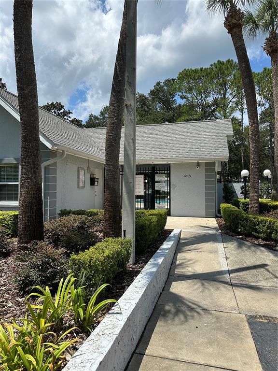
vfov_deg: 71.6
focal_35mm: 24
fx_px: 257
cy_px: 186
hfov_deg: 56.8
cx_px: 139
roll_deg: -1.6
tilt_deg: +1.4
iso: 80
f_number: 1.78
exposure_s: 1/6211
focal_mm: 6.86
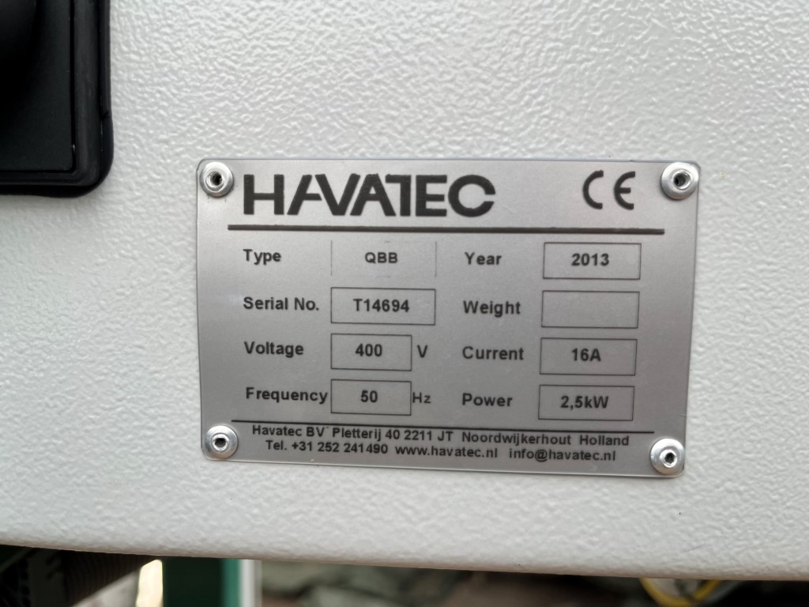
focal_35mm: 26
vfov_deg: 53.1
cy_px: 304
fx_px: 608
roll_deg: +0.3
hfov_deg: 67.3
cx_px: 404
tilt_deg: -4.9
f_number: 1.6
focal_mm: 5.1
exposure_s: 1/132
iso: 32
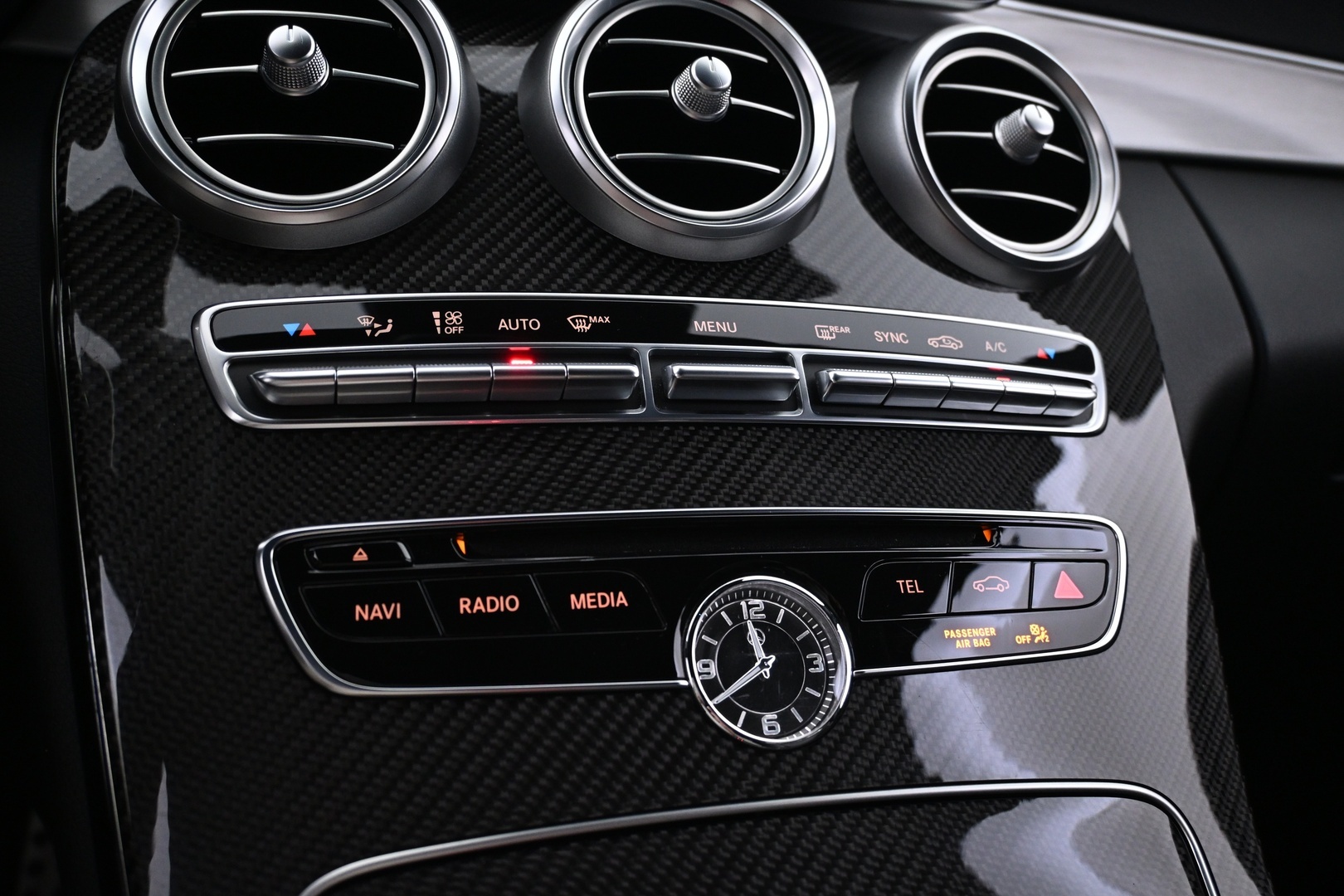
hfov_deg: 60.7
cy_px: 448
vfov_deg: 42.6
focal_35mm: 31
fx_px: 1148
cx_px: 672
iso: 1600
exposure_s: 1/25
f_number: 3.8
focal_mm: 20.5
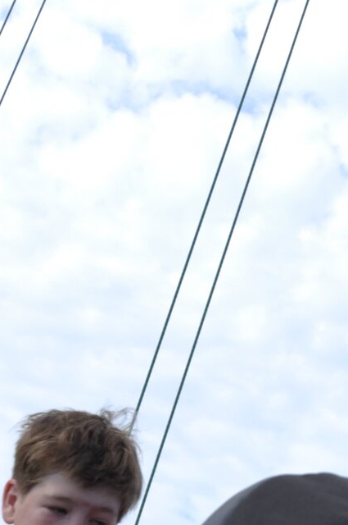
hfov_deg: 11.5
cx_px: 686
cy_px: -55
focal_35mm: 108
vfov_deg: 18.2
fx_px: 1570
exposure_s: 1/250
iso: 100
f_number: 8
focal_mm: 18
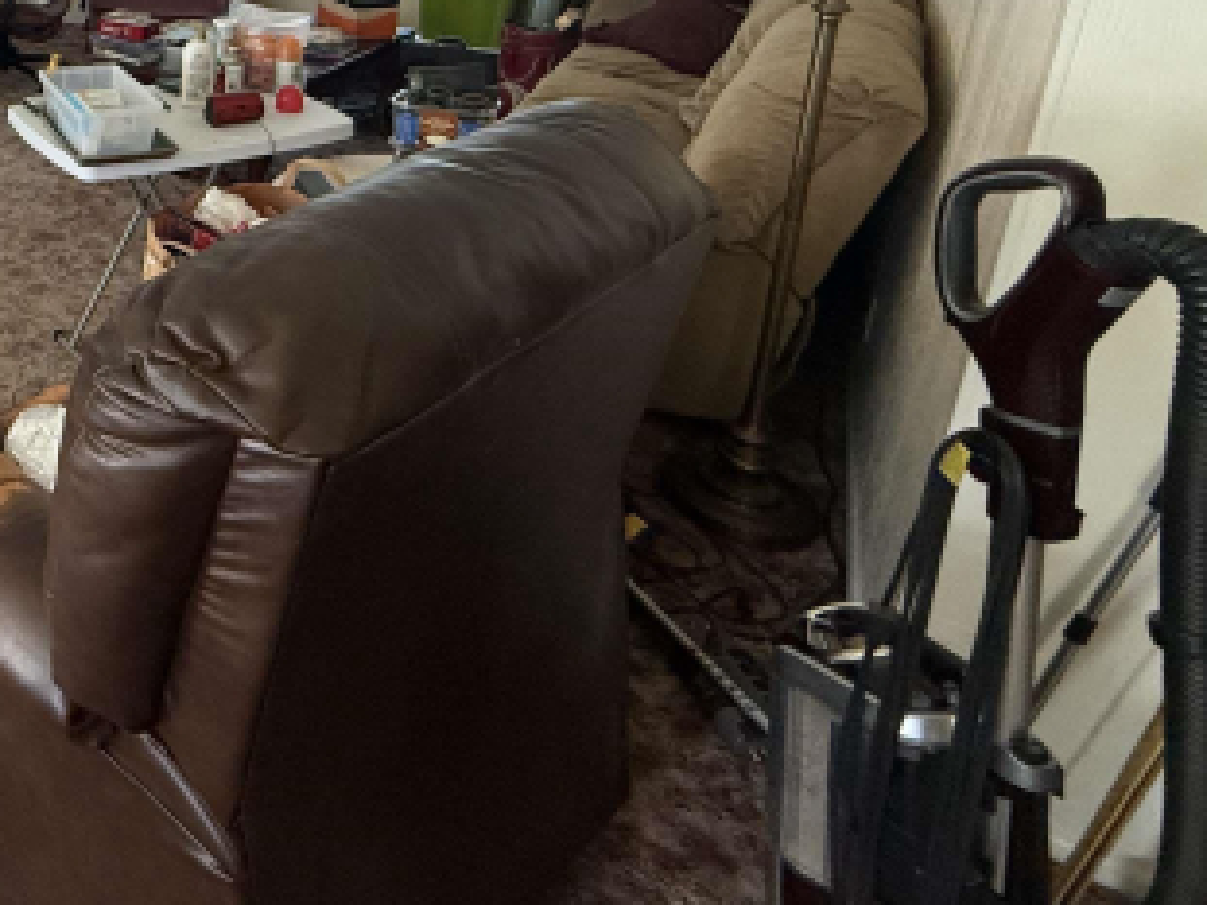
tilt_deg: -14.7
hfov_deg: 49.2
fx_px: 1046
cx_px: 2
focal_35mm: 30
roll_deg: -0.4
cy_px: 58
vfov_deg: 42.2
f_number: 2.2
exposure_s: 1/60
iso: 500
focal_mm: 2.22
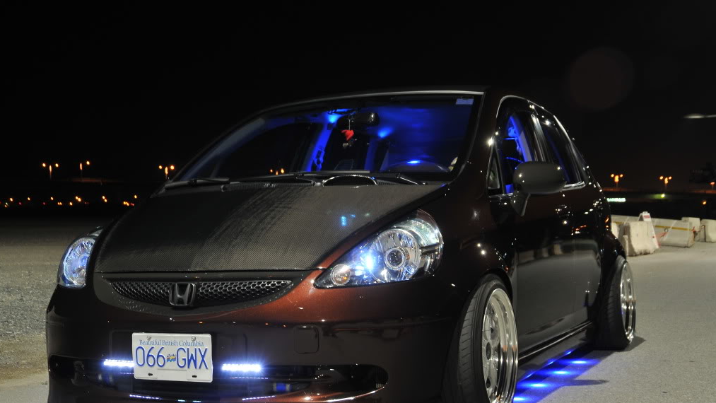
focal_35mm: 56
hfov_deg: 37.5
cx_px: 356
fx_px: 1054
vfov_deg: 21.6
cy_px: 218
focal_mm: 35
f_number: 8
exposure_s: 2
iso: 400
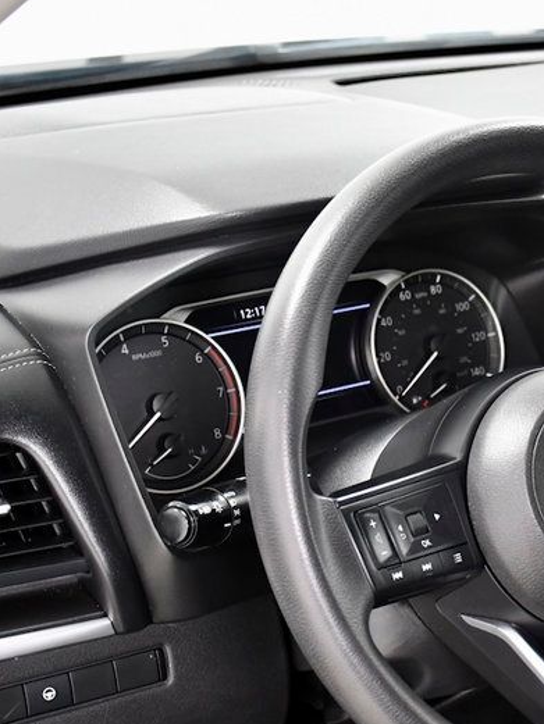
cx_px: 555
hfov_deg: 17.0
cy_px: 430
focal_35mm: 85
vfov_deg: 23.0
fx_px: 1780
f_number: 4
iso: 2500
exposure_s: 1/100
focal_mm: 30
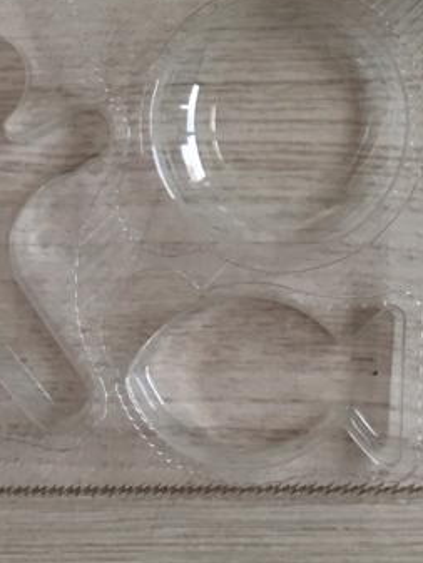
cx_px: 400
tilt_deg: -83.1
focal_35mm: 88
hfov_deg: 16.5
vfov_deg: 20.6
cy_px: -130
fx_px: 1433
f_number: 2.2
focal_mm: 4.15
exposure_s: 1/40
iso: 32
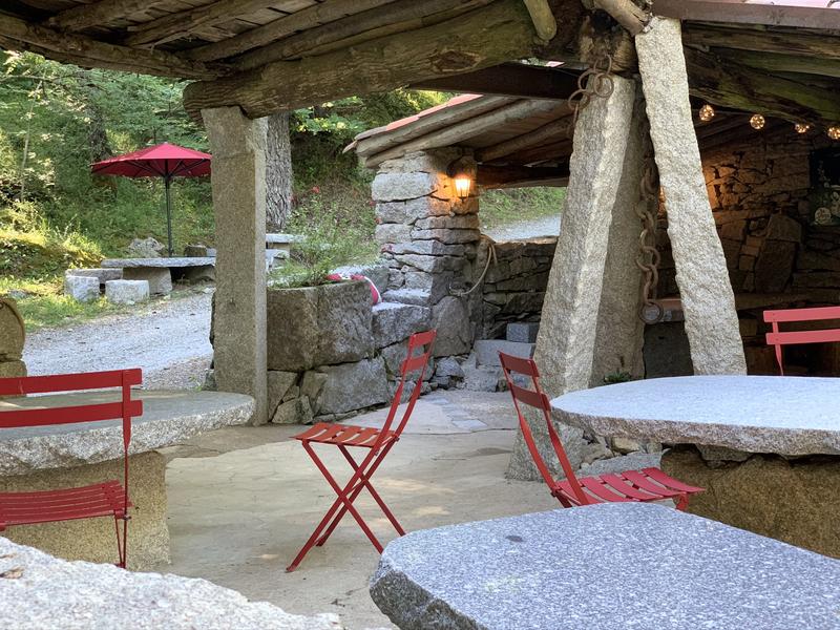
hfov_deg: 36.8
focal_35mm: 52
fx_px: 1262
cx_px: 420
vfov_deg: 28.0
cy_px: 315
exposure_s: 1/77
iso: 125
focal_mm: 6
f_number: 2.4
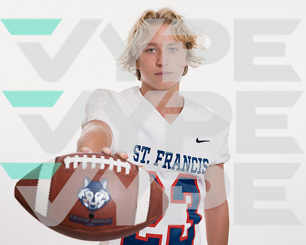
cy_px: 122
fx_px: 501
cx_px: 151
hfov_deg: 34.0
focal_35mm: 55
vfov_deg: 27.5
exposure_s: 1/250
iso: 400
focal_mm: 44
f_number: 5.6
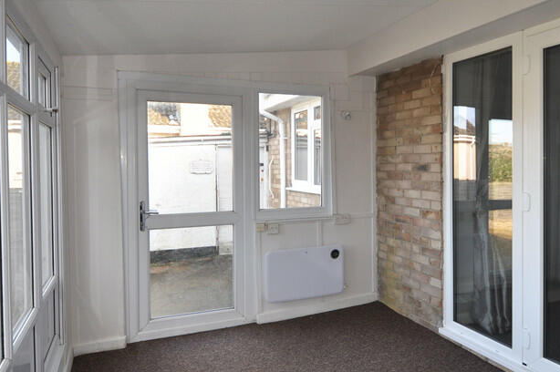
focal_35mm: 25
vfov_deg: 50.9
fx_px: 388
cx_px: 307
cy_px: 222
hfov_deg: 71.4
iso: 220
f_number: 3.5
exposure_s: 1/200
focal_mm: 10
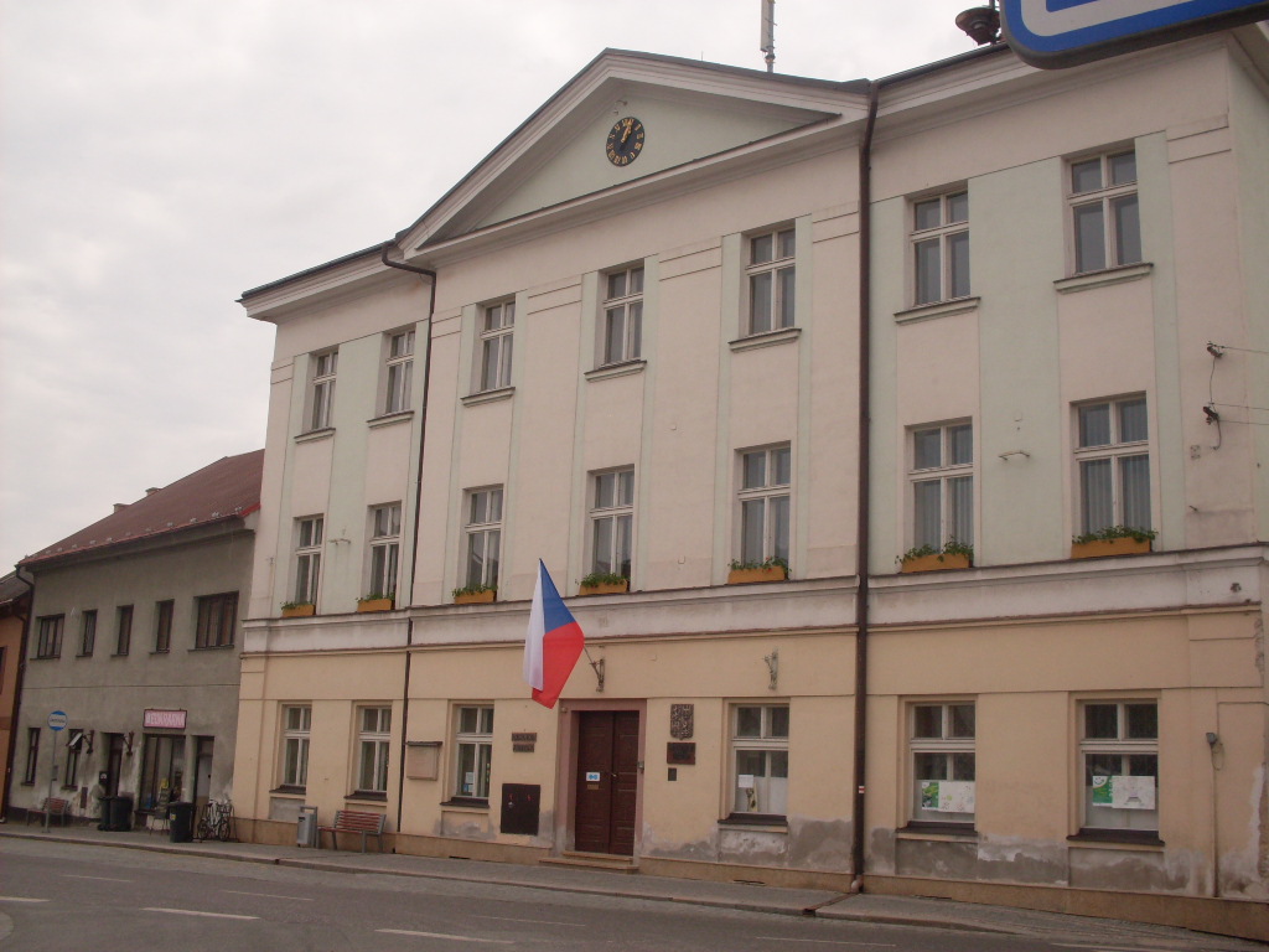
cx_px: 634
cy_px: 476
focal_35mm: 38
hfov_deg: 49.0
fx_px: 1393
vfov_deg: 37.7
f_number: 8.4
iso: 80
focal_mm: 6.3
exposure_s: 1/250
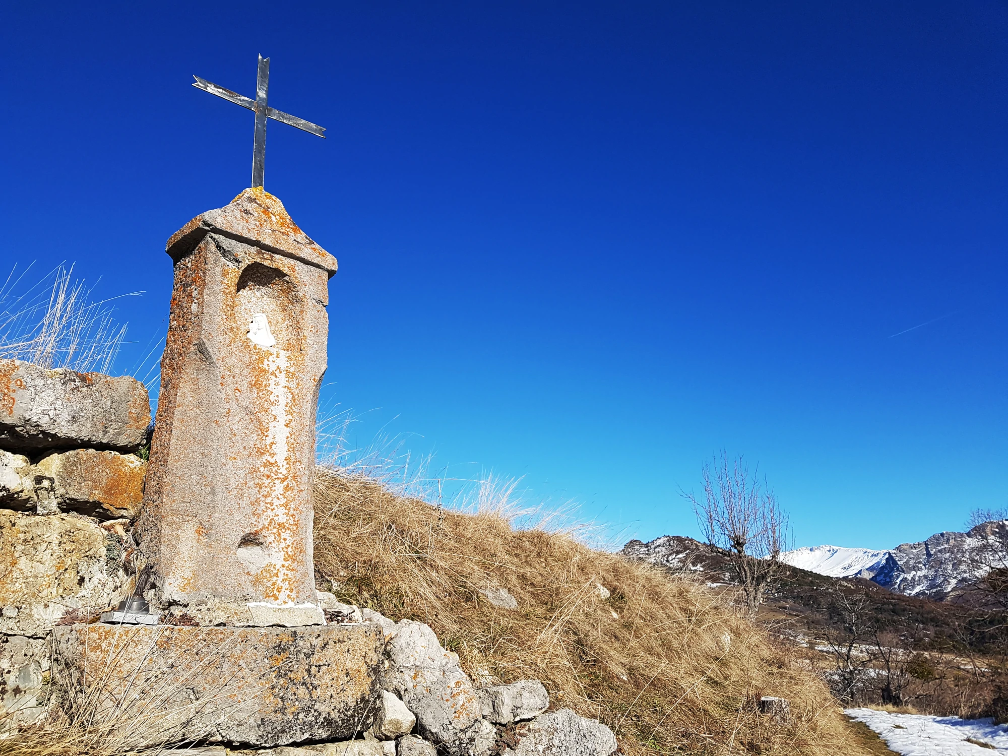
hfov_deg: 67.3
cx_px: 504
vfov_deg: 53.1
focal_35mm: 26
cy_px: 378
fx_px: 757
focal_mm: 4.2
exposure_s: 1/3512
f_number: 1.7
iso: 50
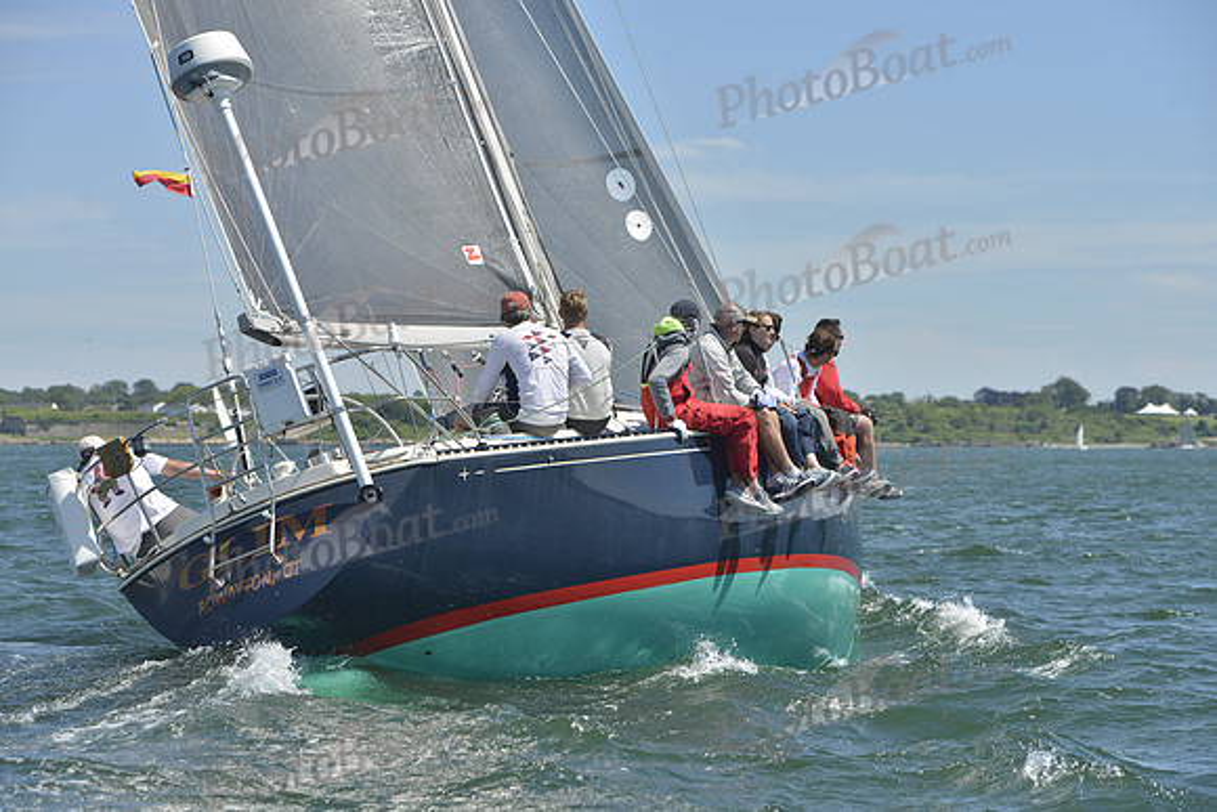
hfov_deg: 17.6
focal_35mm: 116
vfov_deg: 11.8
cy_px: 406
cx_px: 608
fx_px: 3922
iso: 280
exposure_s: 1/1250
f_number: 7.1
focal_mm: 116
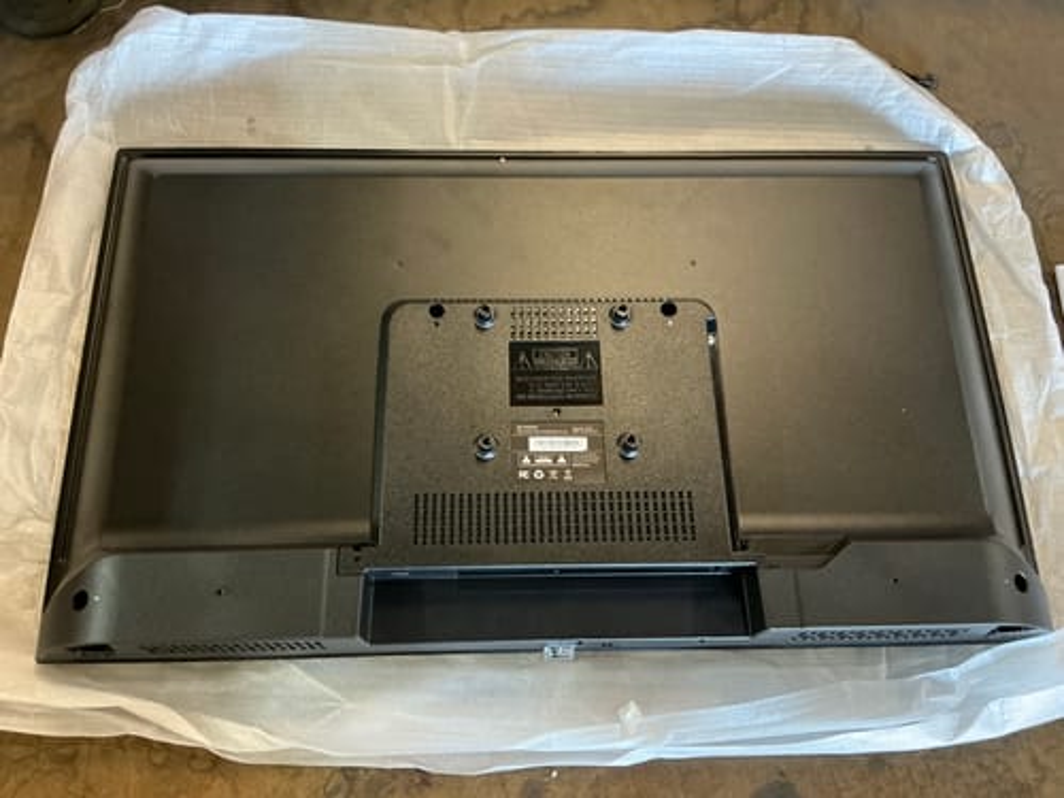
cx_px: 532
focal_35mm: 28
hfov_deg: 63.4
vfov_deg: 49.7
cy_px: 399
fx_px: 861
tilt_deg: -69.6
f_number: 1.8
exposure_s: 1/50
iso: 250
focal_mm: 3
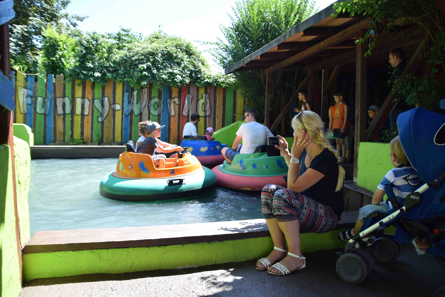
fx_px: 334
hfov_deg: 67.4
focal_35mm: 27
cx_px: 222
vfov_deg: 47.9
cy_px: 148
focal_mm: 18
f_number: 4.5
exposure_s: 1/400
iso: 160
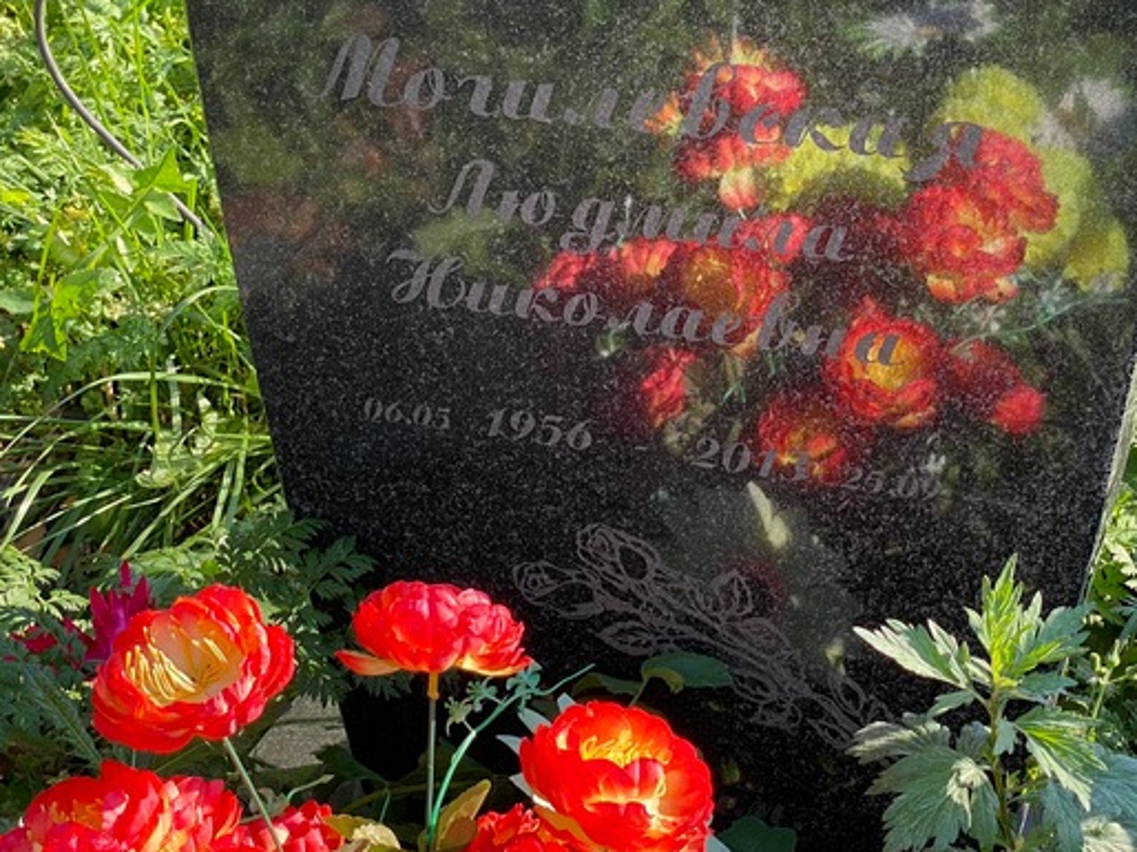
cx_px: 604
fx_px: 2659
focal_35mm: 81
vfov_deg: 18.2
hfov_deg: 24.1
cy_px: 365
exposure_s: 1/261
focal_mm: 6
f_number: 2
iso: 20
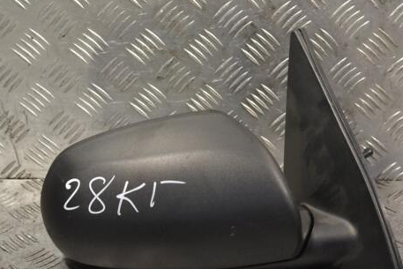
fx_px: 993
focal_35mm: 89
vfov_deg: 15.4
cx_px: 234
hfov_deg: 22.9
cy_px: 170
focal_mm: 45
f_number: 8
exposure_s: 1/250
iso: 3200
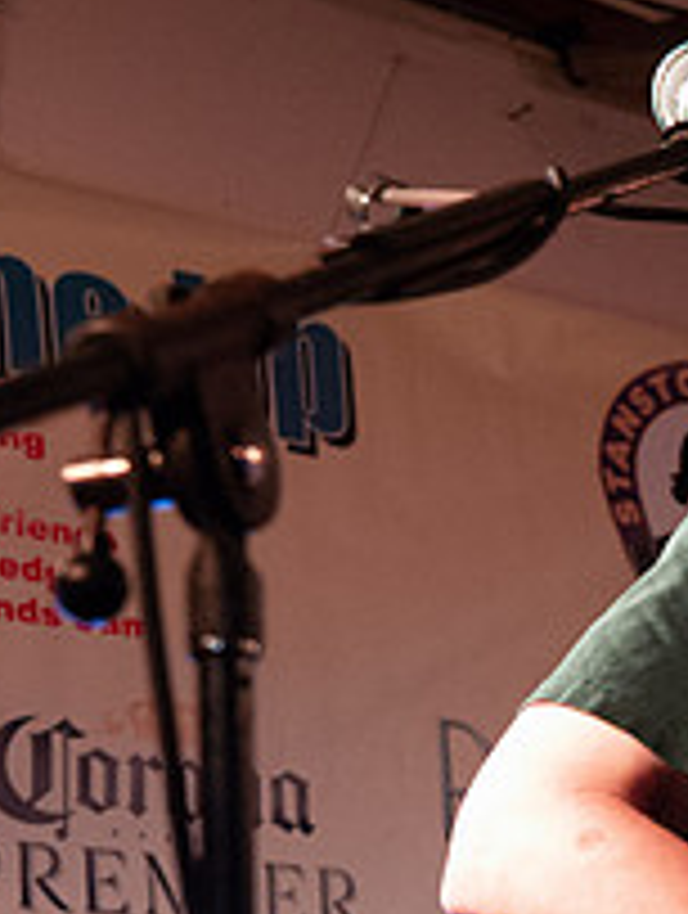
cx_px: 1201
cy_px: 720
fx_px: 3619
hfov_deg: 10.3
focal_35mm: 137
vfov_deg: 14.3
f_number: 6.3
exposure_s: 1/40
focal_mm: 50
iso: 6400
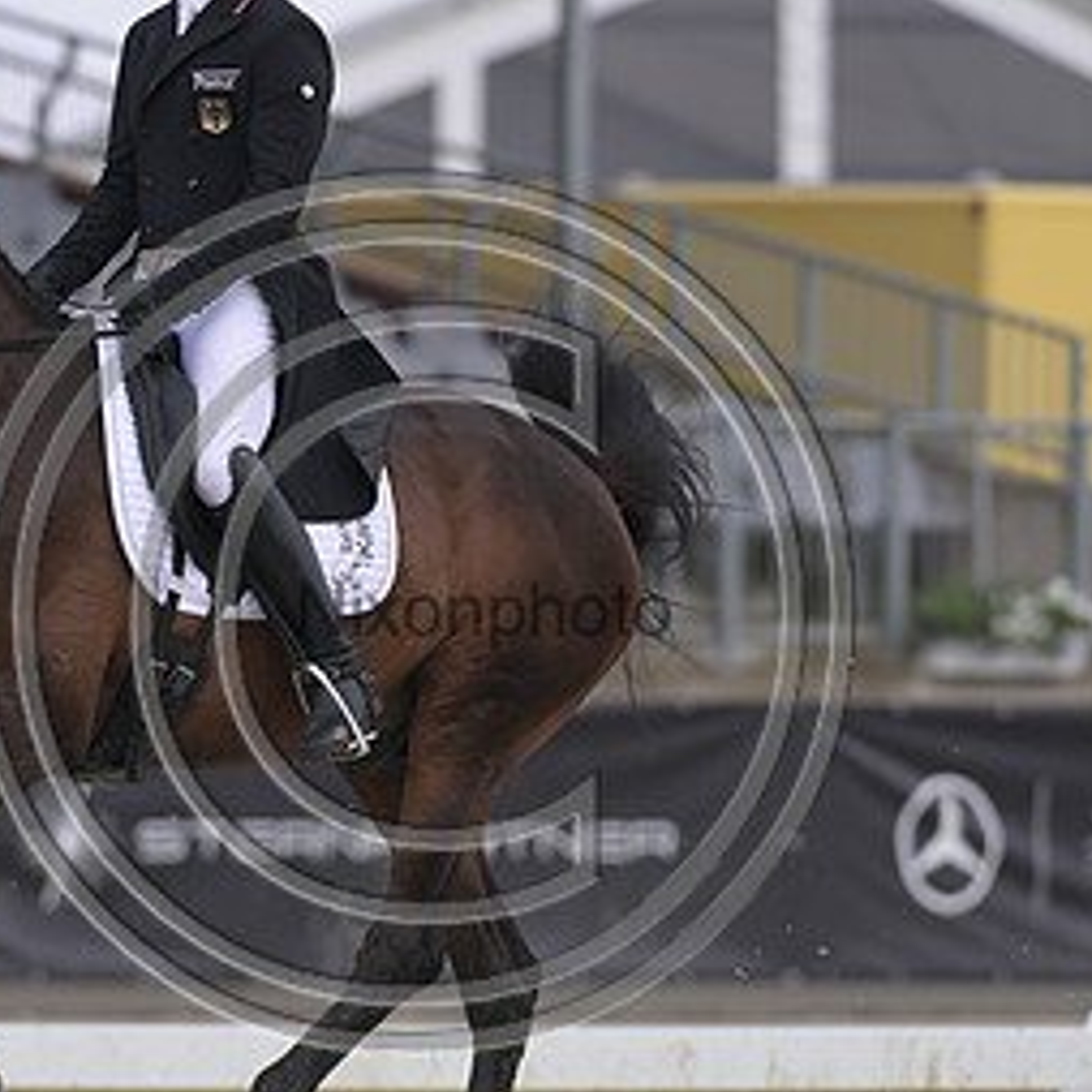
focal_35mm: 737
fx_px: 26304
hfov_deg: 2.4
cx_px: 361
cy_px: 552
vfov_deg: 2.4
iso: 500
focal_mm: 380
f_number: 5
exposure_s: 1/1250
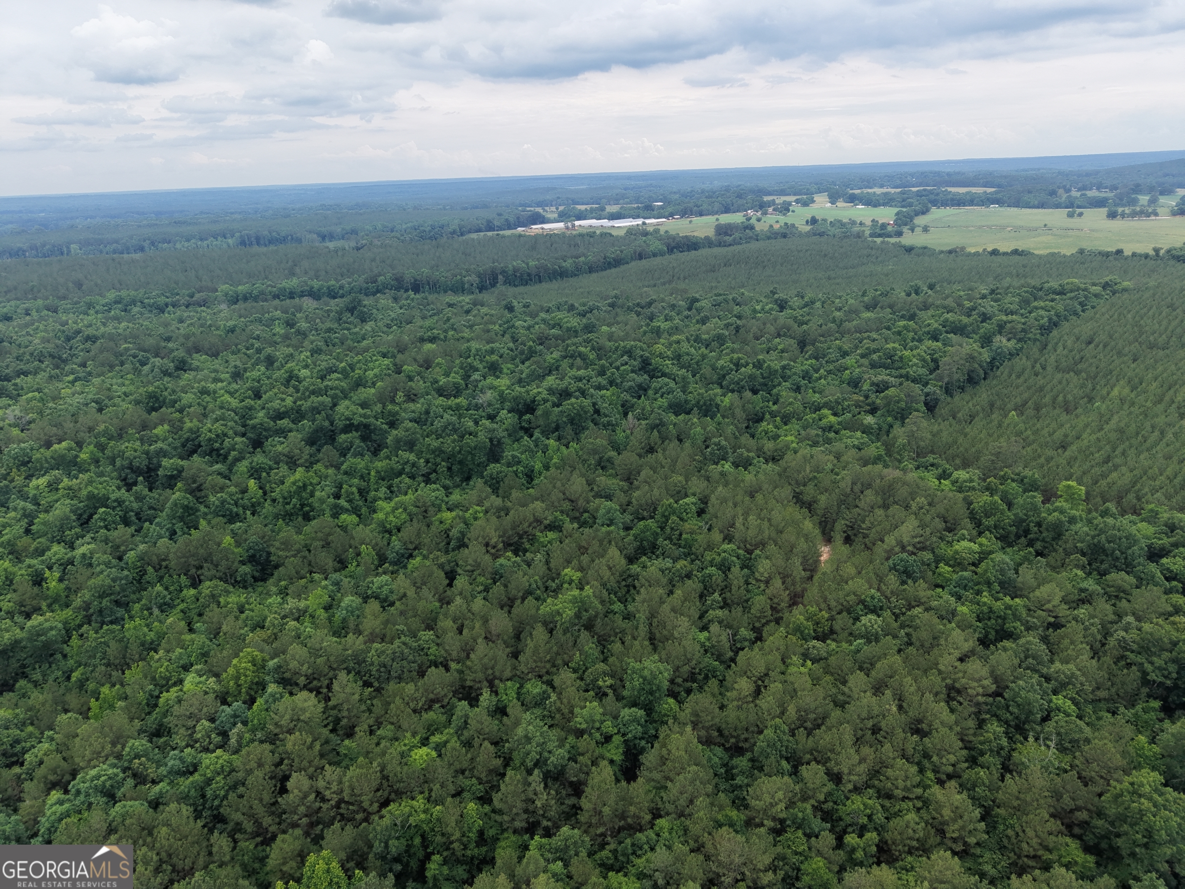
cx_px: 592
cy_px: 444
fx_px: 787
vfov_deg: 58.9
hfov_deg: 73.9
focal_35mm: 23
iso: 310
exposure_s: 1/2000
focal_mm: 8.67
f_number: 1.8
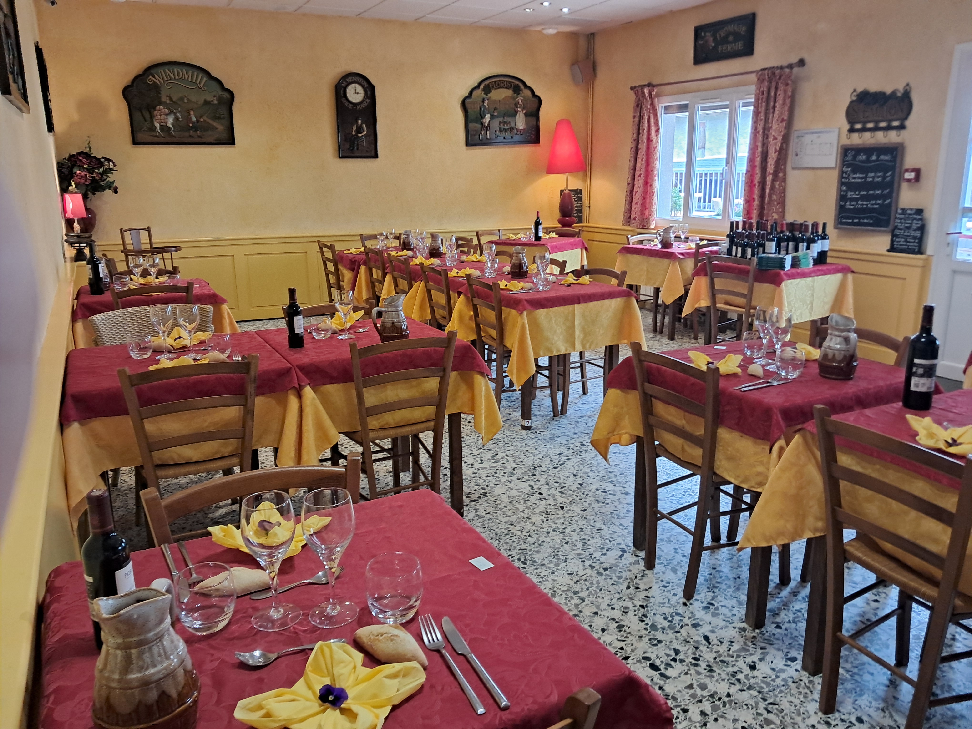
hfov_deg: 65.3
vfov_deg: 51.4
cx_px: 486
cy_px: 364
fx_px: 758
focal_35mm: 27
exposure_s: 1/50
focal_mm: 4
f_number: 1.8
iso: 250
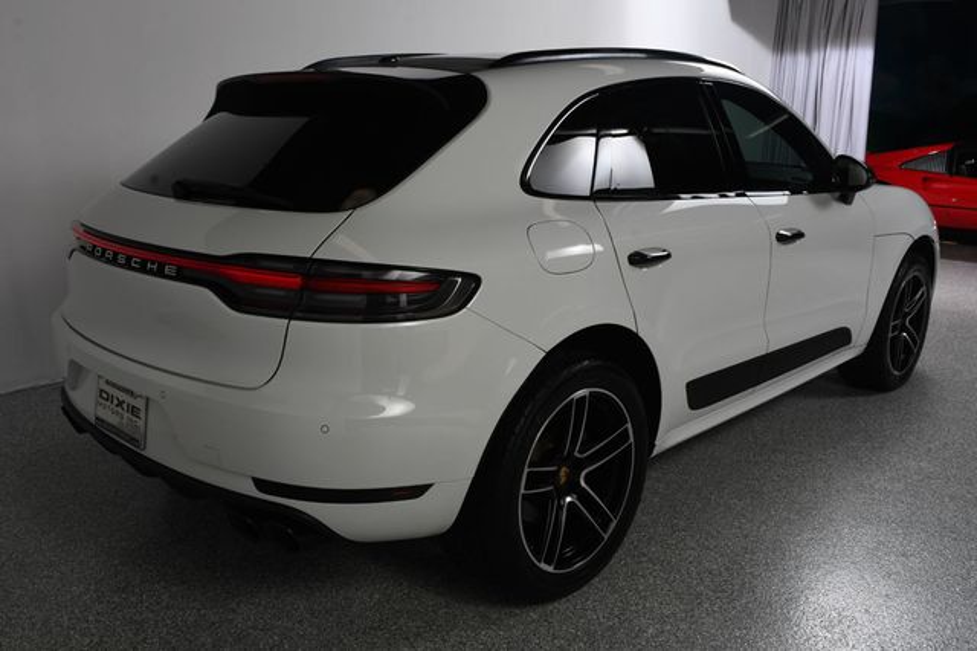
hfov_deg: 57.2
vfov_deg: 39.9
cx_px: 488
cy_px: 326
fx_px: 895
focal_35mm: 33
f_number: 13
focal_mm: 22
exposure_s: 1/160
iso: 100
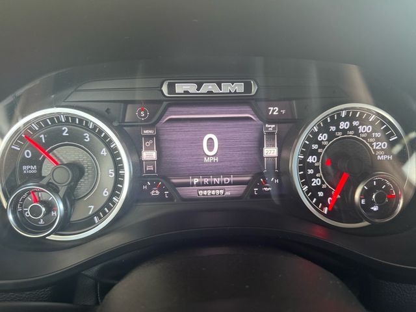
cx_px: 208
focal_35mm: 24
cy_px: 156
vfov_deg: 56.8
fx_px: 288
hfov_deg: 71.6
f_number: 1.78
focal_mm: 6.76
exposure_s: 1/60
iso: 250
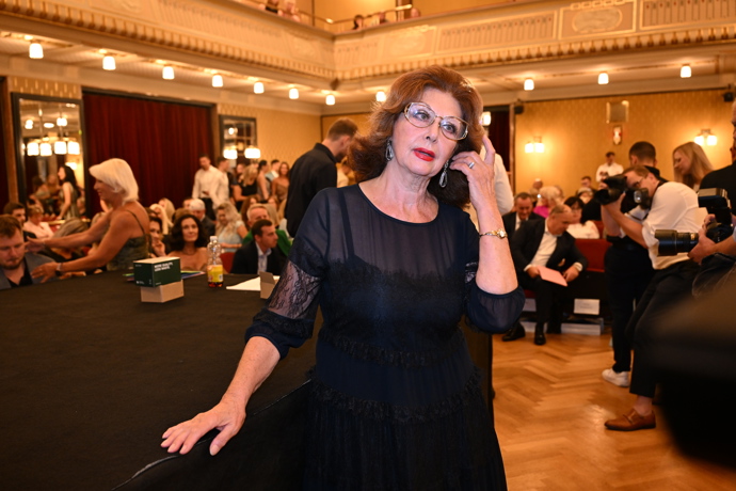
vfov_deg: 39.4
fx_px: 685
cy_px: 246
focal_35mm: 34
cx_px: 368
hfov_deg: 56.5
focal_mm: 33.5
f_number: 4
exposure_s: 1/125
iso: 2500
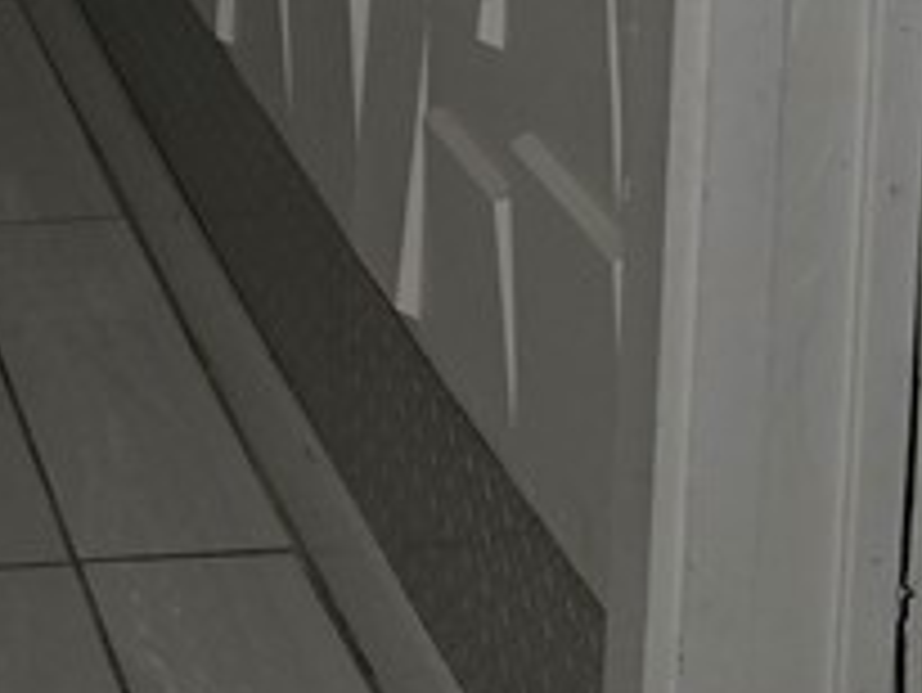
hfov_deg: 15.8
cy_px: -616
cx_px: -432
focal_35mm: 115
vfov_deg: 11.8
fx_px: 3065
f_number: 1.7
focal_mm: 6.3
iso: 100
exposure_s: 1/30.7
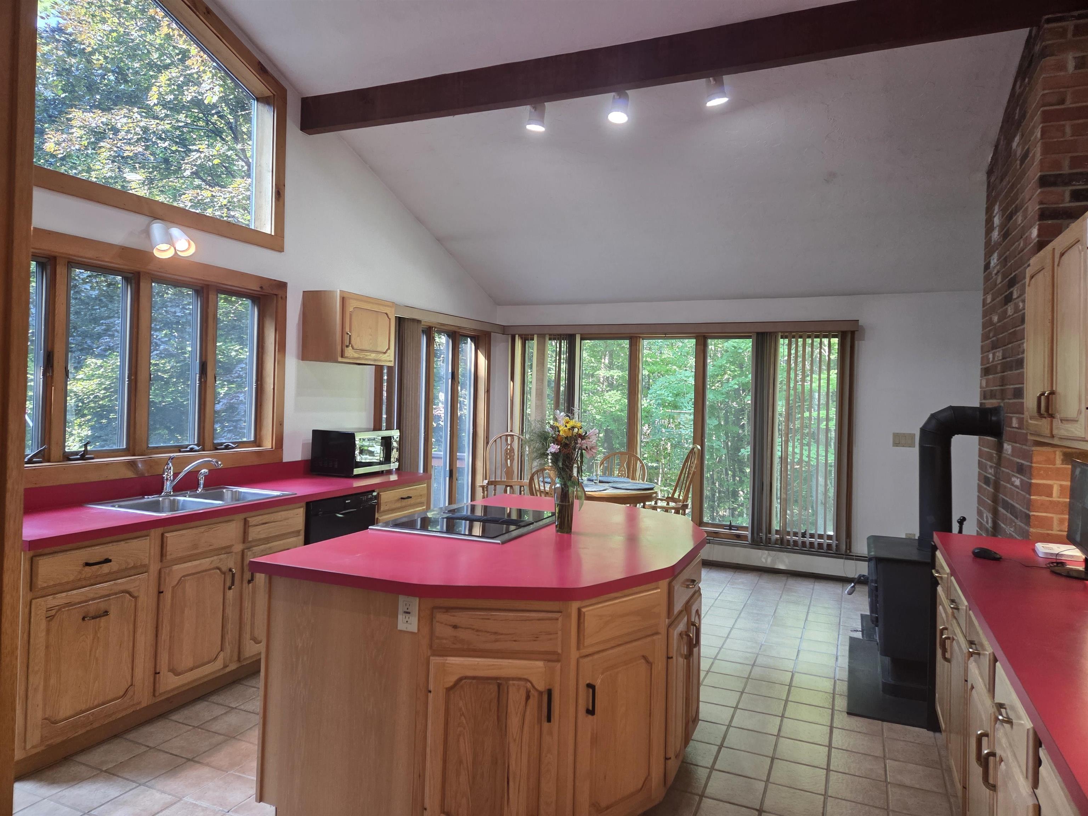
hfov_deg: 73.9
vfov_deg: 58.9
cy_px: 408
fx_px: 723
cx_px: 544
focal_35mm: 23
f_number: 1.8
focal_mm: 5.4
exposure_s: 1/120
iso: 320
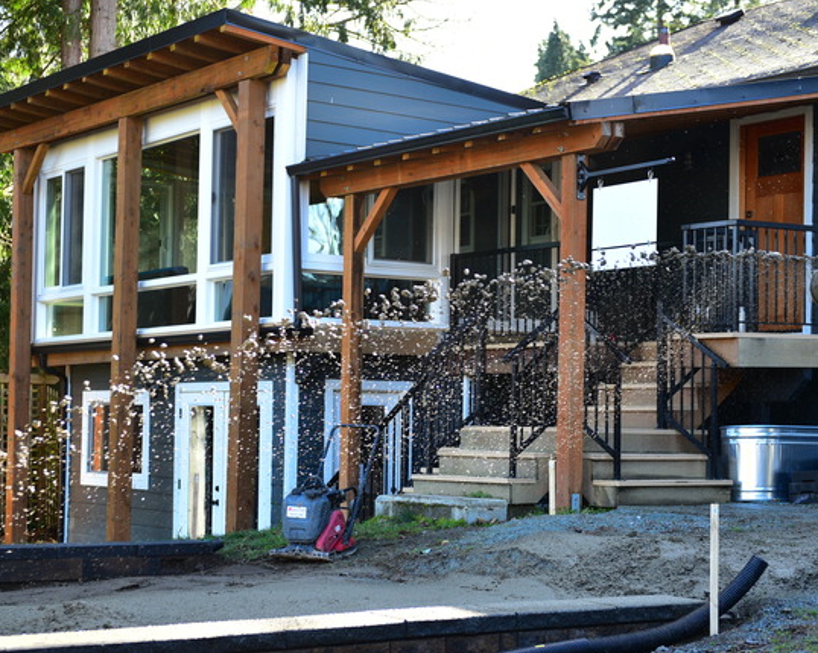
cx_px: 383
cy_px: 363
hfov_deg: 28.3
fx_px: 1621
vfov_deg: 22.8
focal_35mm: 67
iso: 640
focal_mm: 48
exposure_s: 1/800
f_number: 2.8
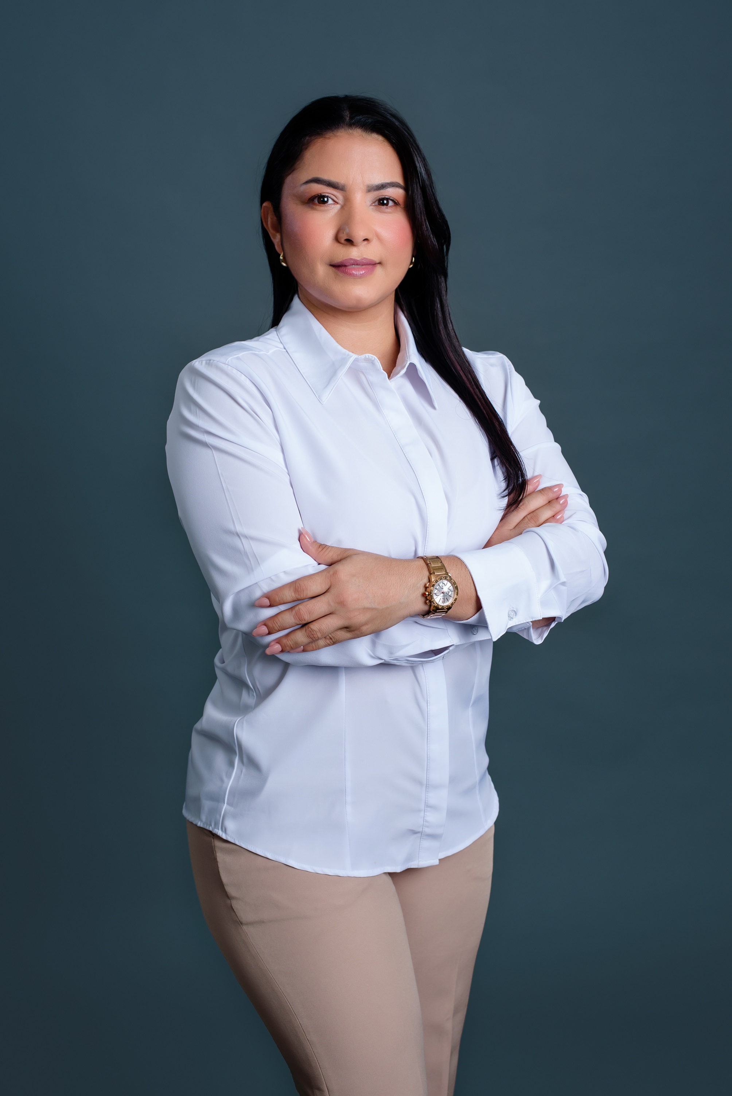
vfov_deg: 39.6
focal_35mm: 50
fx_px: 1523
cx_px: 366
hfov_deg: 27.0
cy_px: 548
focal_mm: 50
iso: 320
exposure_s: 1/125
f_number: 6.3
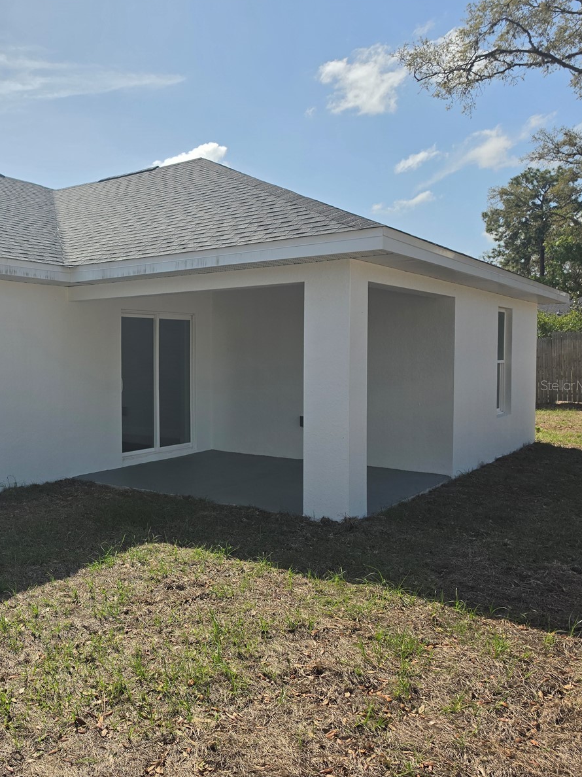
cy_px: 385
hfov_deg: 42.4
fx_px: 695
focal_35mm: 31
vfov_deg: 58.4
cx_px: 79
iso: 50
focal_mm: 6.5
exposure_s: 1/7939
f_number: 1.4
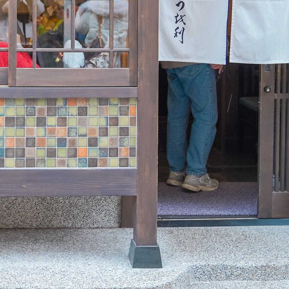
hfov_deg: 21.0
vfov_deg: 20.6
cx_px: 42
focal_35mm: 81
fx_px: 765
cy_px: -15
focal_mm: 28
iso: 100
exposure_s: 1/30
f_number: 2.8
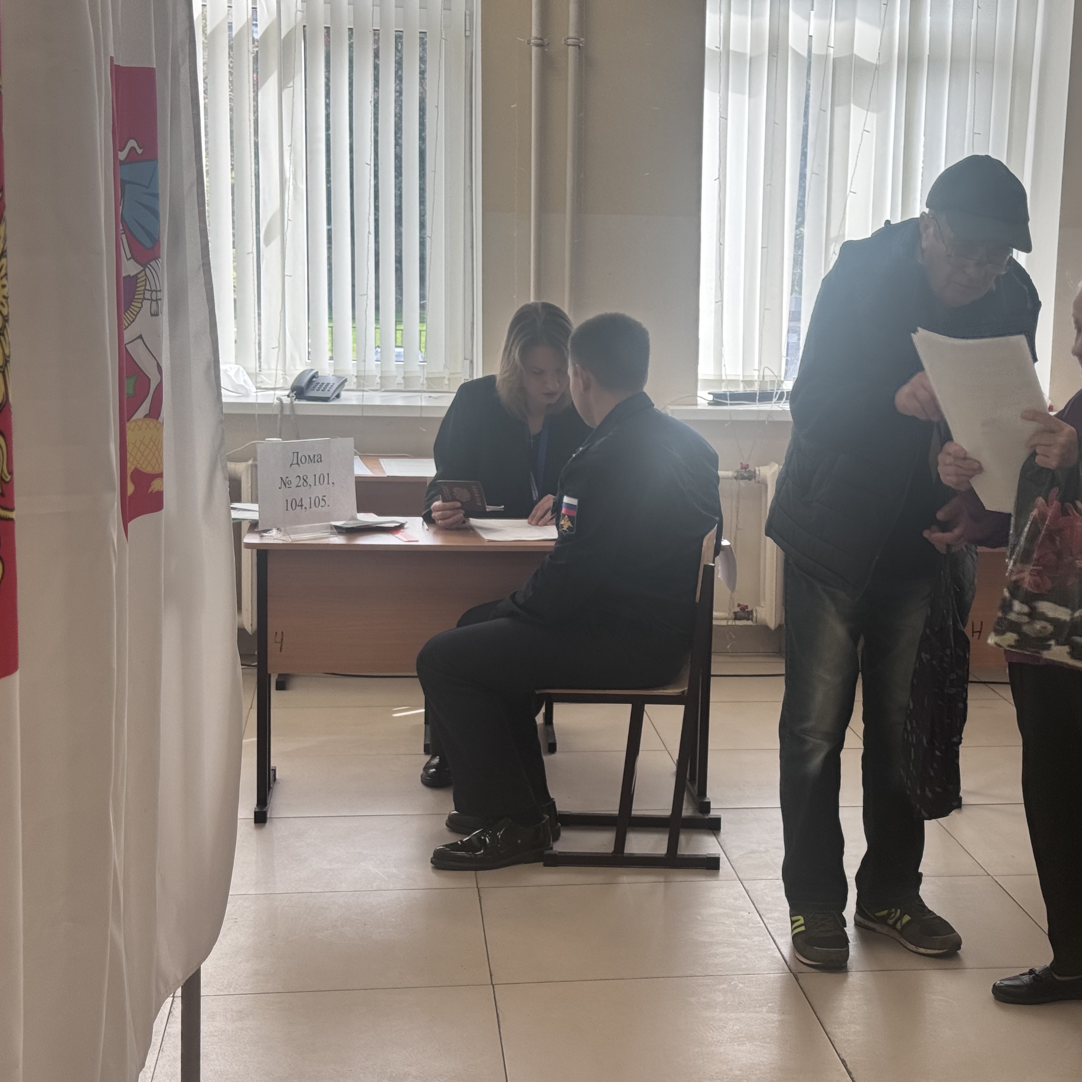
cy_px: 544
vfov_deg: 30.0
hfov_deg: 29.8
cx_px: 716
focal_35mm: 57
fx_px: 2016
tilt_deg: -9.1
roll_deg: -1.3
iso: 64
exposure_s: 1/193
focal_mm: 6.76
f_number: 1.78
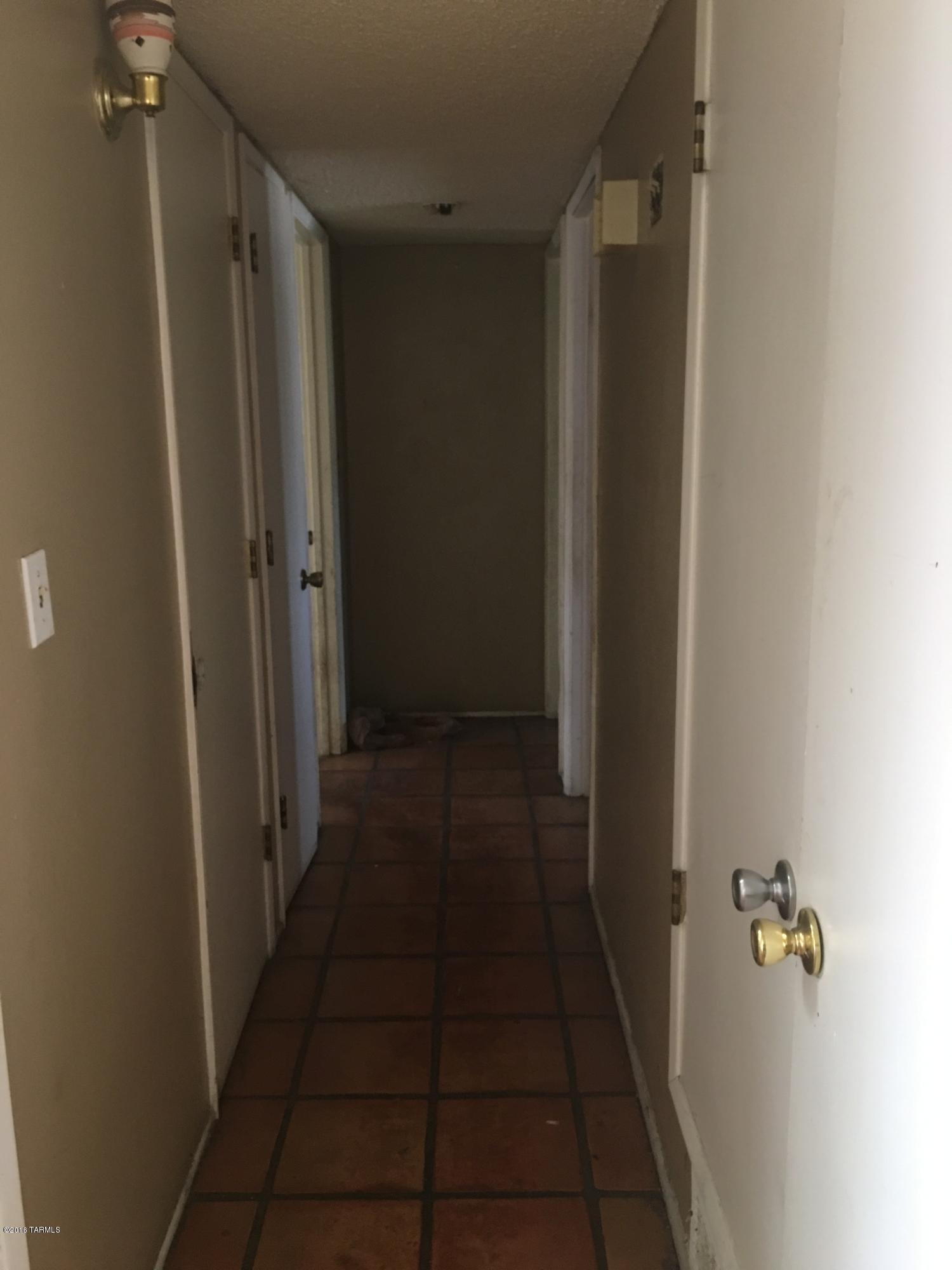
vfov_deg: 61.7
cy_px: 635
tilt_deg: -10.2
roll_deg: +0.3
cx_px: 476
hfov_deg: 48.2
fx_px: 1063
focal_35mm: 29
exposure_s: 1/15
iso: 80
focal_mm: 4.15
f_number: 2.2
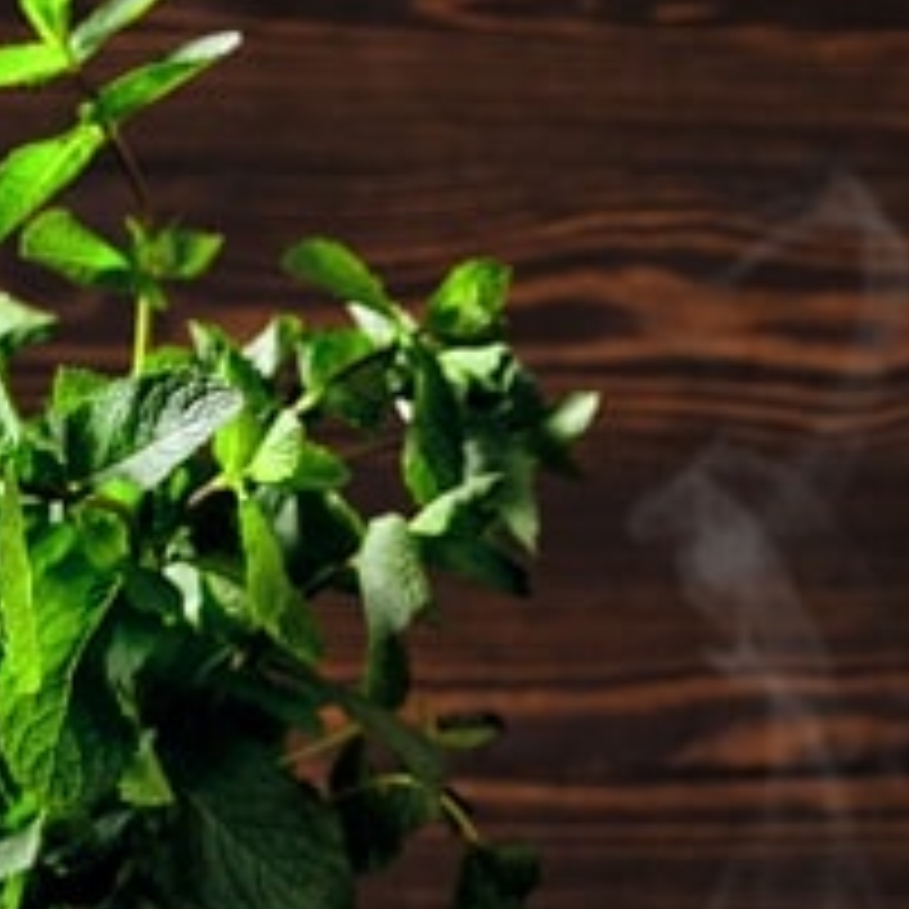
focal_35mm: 340
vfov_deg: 5.1
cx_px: 567
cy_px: 824
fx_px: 10101
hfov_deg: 5.2
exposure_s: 1/160
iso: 320
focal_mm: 90
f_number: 8
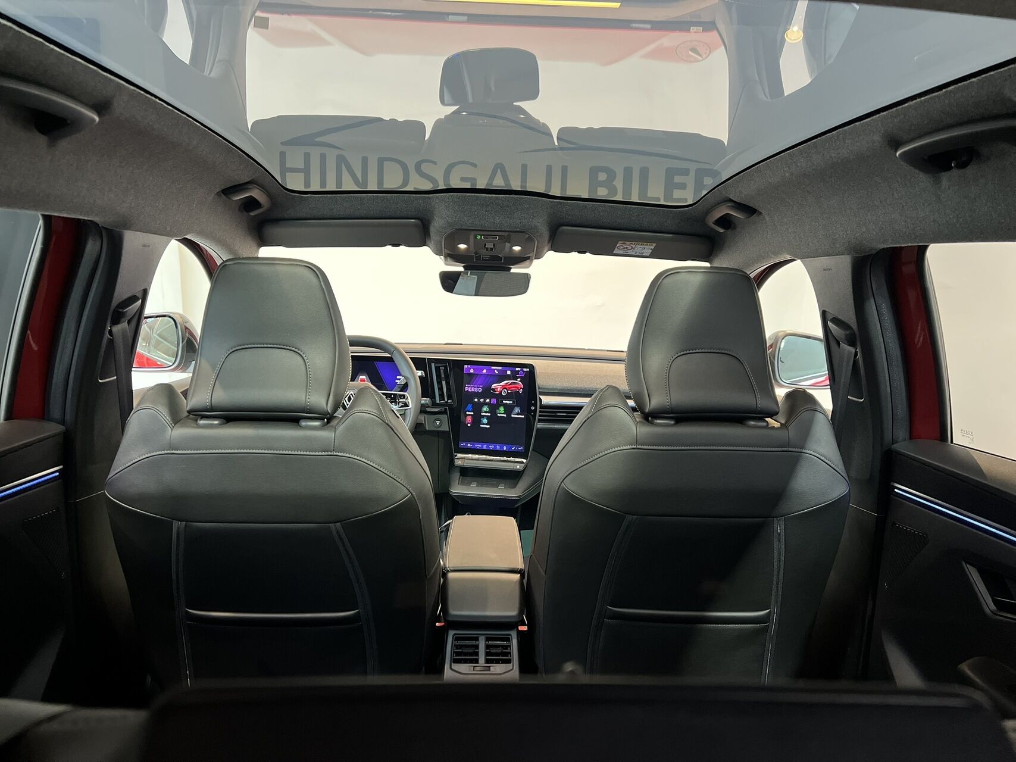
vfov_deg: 53.1
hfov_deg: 67.3
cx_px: 508
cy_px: 381
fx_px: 763
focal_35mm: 26
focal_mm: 5.7
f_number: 1.5
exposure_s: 1/60
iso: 400
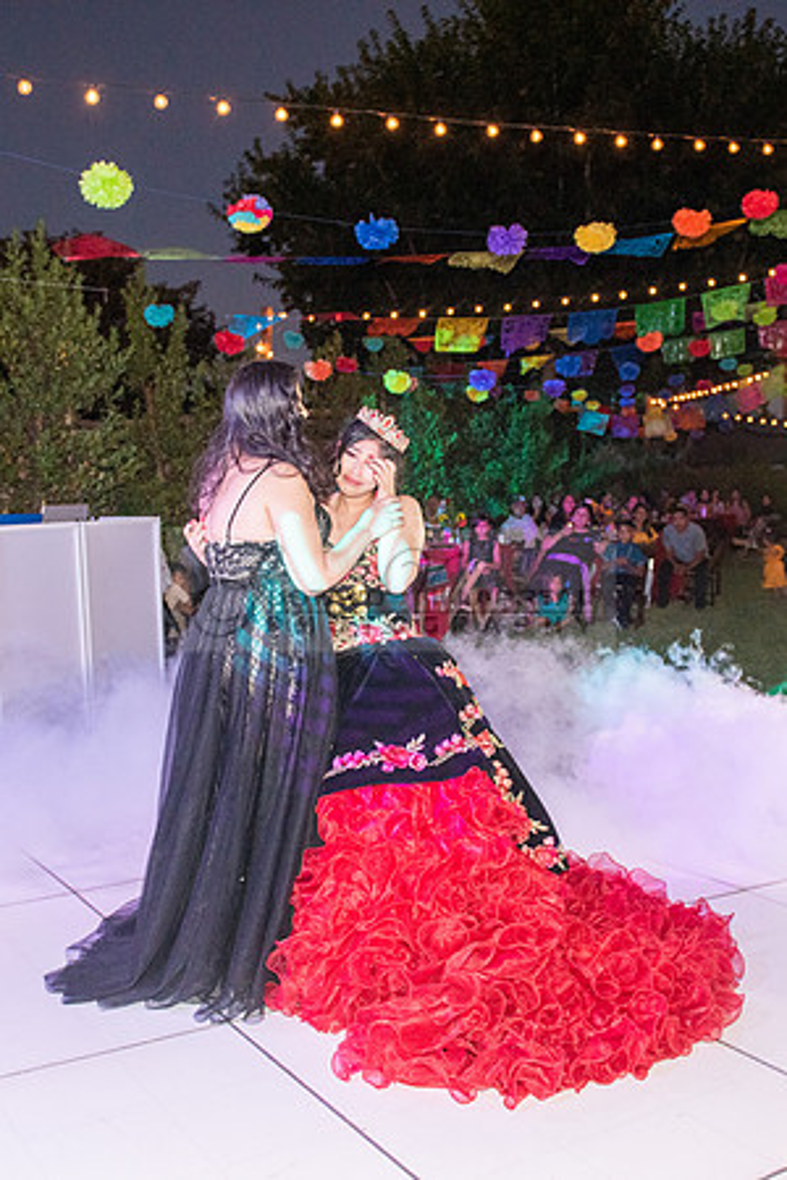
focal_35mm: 38
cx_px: 356
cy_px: 622
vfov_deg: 50.7
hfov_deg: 35.1
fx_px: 1244
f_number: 3.5
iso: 1600
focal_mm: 24
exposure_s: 1/200
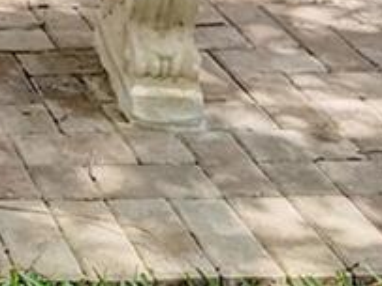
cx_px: -361
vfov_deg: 10.5
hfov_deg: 15.3
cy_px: -531
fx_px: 1169
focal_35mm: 106
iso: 1250
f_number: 20
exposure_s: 1/500
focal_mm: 14
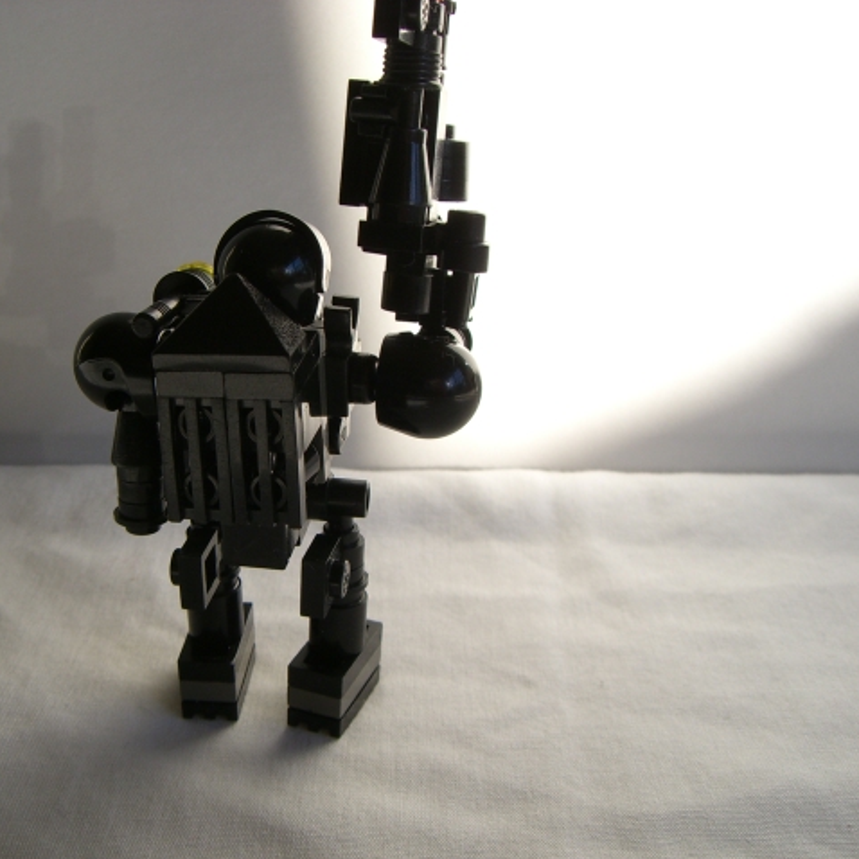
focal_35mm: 45
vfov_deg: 37.6
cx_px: 297
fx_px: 1263
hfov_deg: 37.2
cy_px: 430
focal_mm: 6.2
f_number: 4.3
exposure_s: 1/200
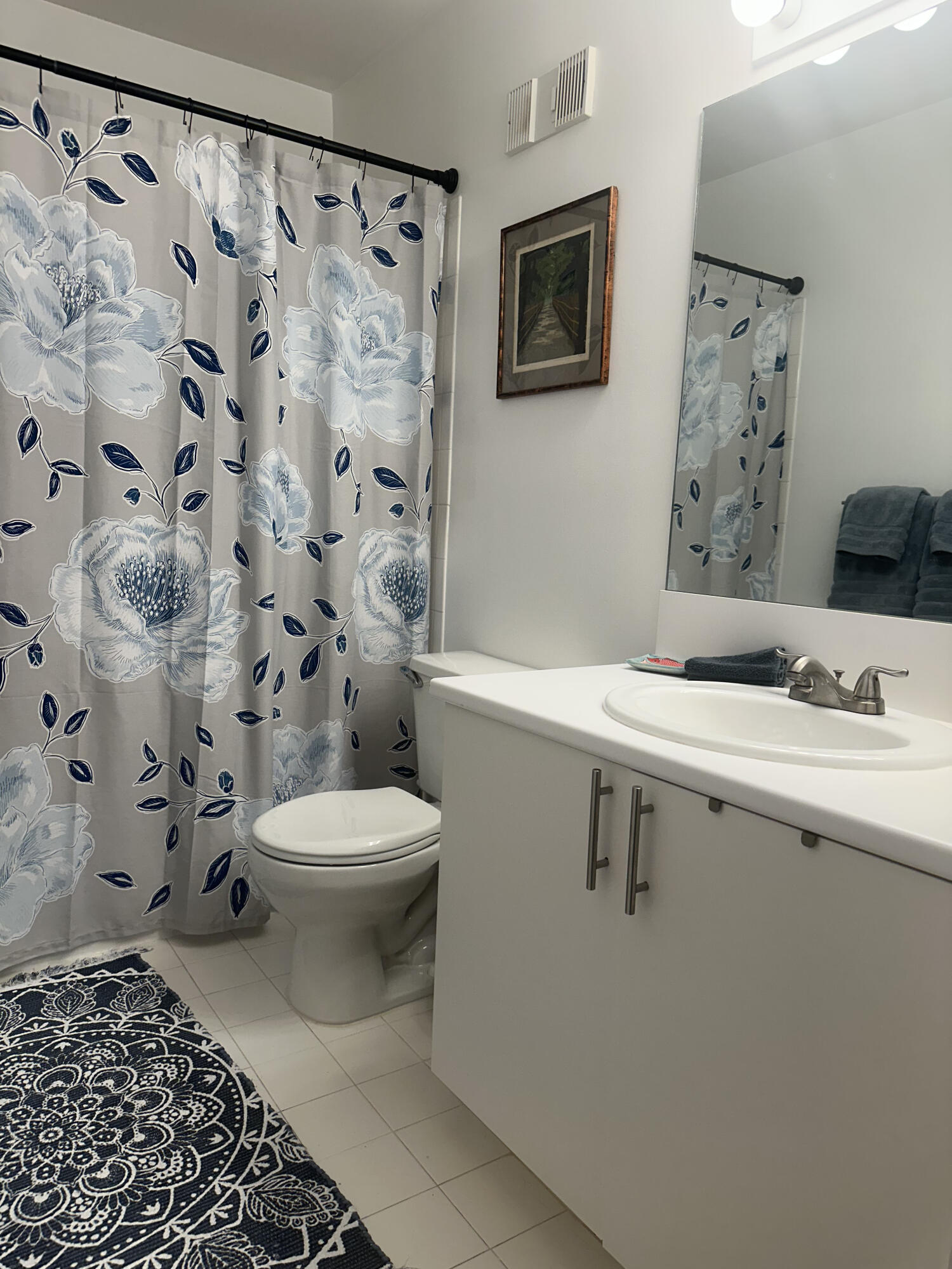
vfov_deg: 71.6
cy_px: 634
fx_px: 880
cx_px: 476
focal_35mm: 24
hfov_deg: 56.8
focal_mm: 6.86
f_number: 1.78
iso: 100
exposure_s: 1/120
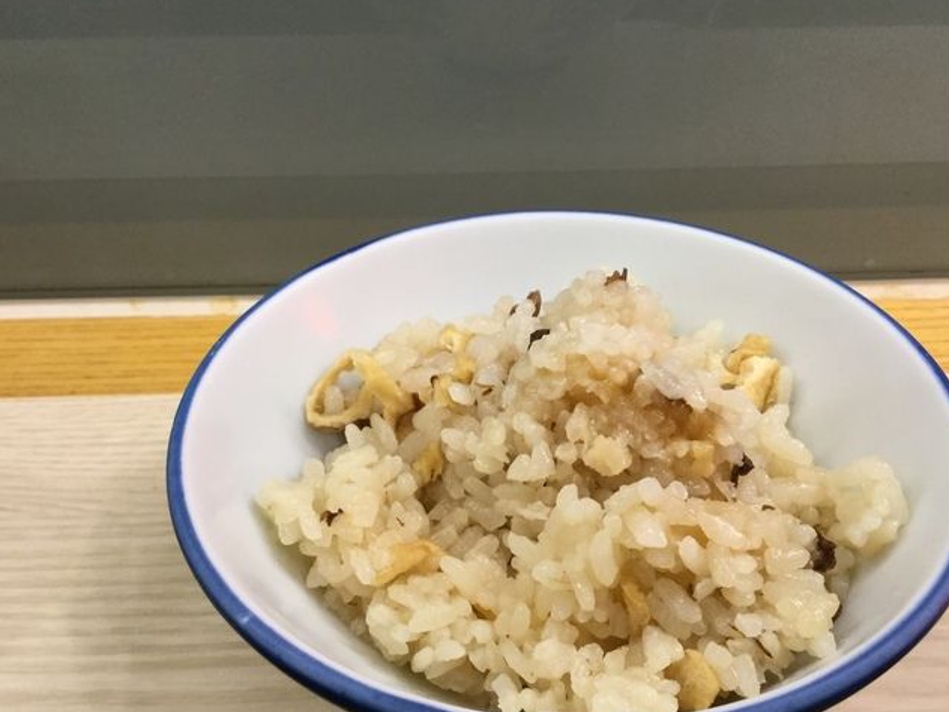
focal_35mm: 40
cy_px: 369
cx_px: 525
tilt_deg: -38.7
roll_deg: -1.9
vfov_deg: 36.0
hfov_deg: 46.7
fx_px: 1097
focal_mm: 3.3
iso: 40
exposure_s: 1/30
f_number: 2.4
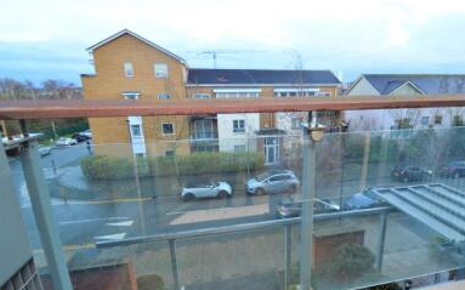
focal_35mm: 19
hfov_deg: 87.3
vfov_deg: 61.9
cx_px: 271
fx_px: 241
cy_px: 164
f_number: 4
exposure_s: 1/60
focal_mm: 10
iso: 400
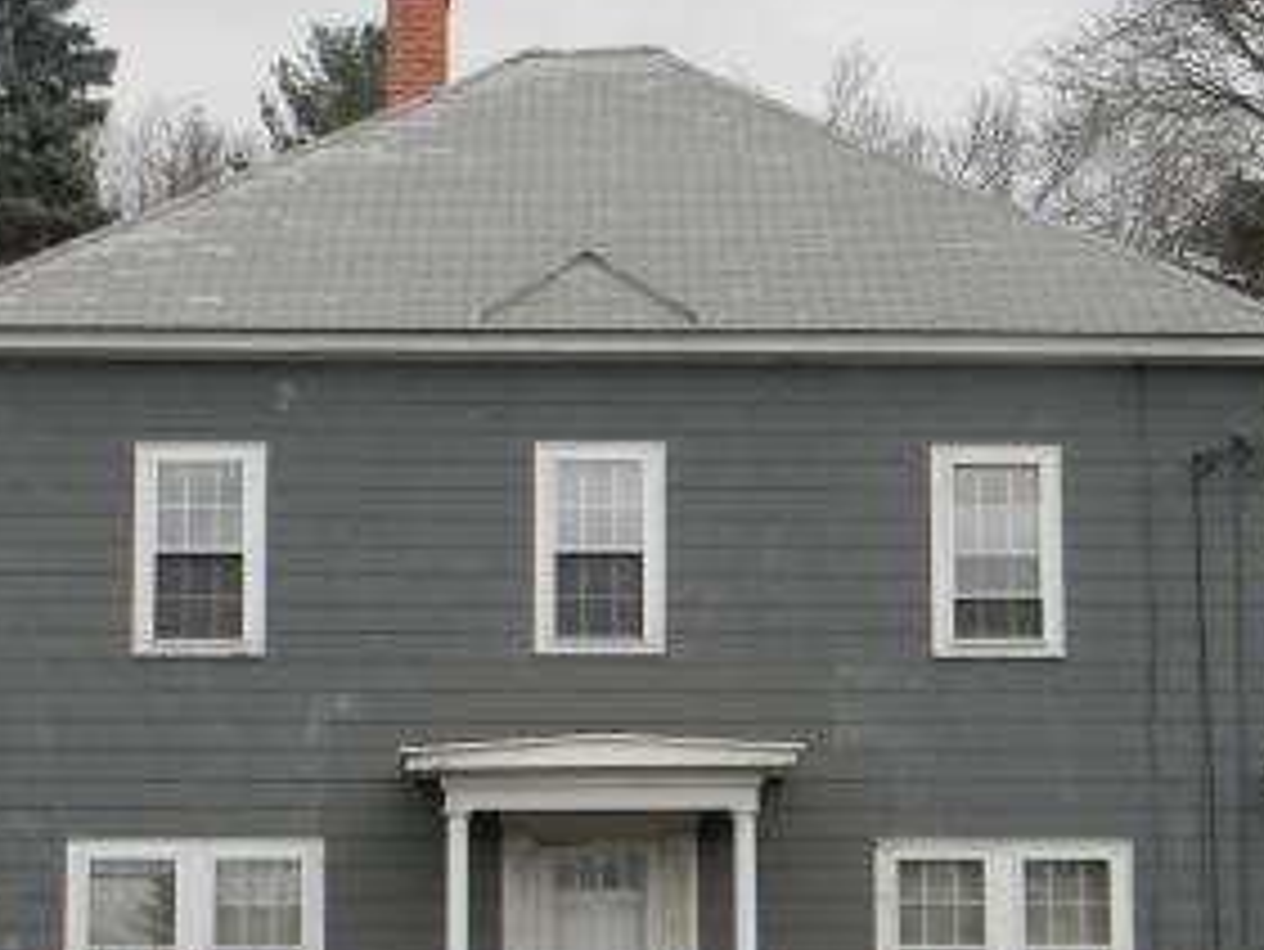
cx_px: 657
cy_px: 558
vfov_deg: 15.2
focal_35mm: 97
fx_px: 3543
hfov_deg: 20.2
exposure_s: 1/309
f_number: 3.9
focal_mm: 8.6
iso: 80
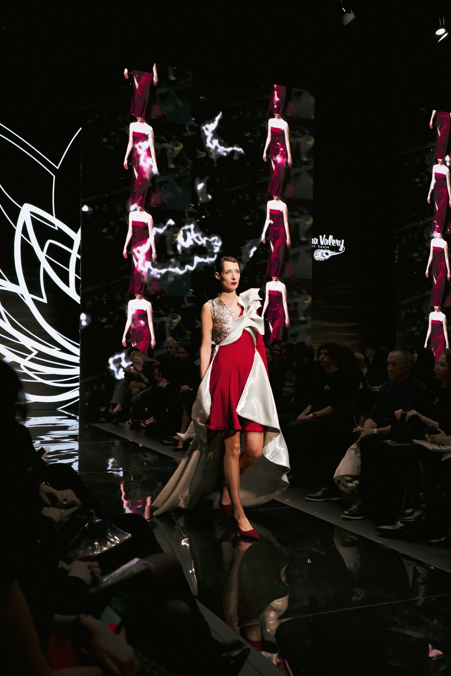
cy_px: 338
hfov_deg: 34.2
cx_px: 226
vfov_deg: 49.6
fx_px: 733
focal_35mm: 39
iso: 2000
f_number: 5
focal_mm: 39
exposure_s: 1/125
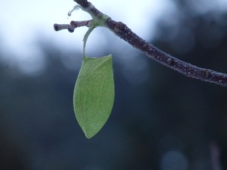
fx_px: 3489
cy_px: 85
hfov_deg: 3.7
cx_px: 114
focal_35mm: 532
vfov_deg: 2.8
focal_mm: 95
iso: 1000
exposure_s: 1/60
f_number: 6.9
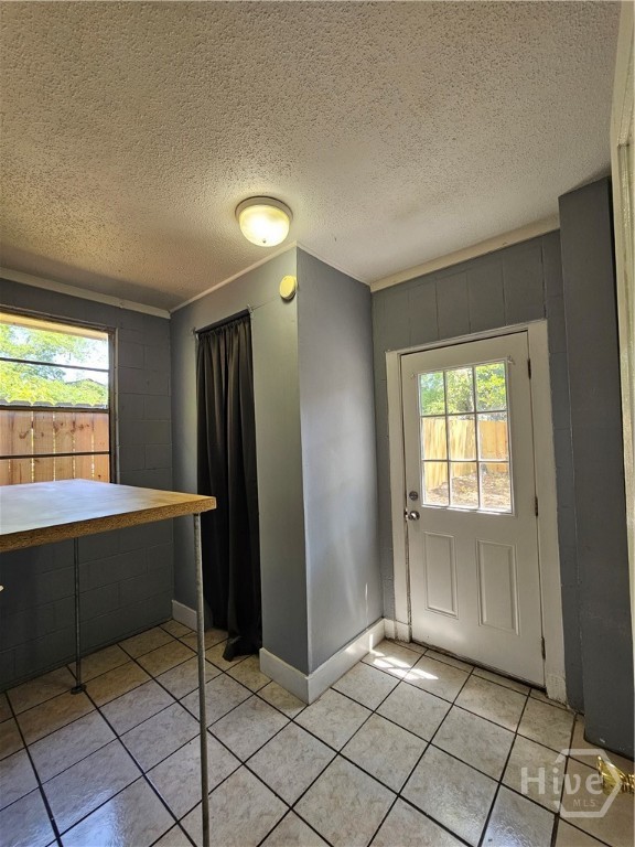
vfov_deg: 106.2
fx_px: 318
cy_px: 424
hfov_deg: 89.9
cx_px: 318
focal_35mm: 13
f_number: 2.2
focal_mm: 2.2
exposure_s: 1/60
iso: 100
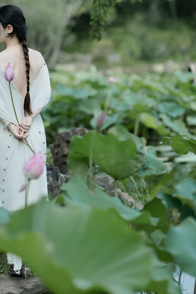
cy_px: 74
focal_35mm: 134
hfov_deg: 10.2
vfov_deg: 15.2
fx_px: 1094
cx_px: 55
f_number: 1.8
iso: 100
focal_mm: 85
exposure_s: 1/1250
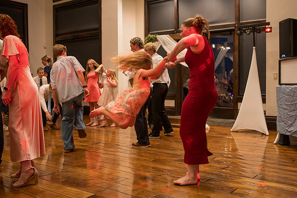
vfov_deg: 33.9
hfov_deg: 49.0
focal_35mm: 39
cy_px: 100
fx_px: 324
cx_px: 174
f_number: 2.8
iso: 3200
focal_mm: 28
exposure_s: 1/100
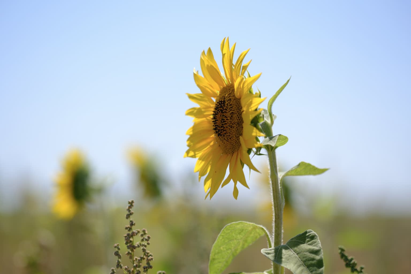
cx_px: 206
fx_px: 1541
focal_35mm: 135
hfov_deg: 15.2
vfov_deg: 10.2
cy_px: 137
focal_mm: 90
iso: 125
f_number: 2
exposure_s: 1/4700
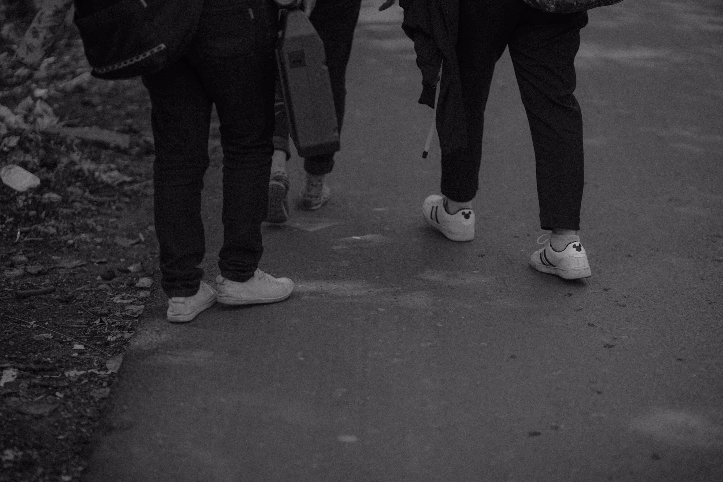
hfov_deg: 23.9
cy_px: 241
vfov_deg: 16.1
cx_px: 362
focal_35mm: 85
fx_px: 1707
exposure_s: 1/2000
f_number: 2
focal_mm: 85
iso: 125
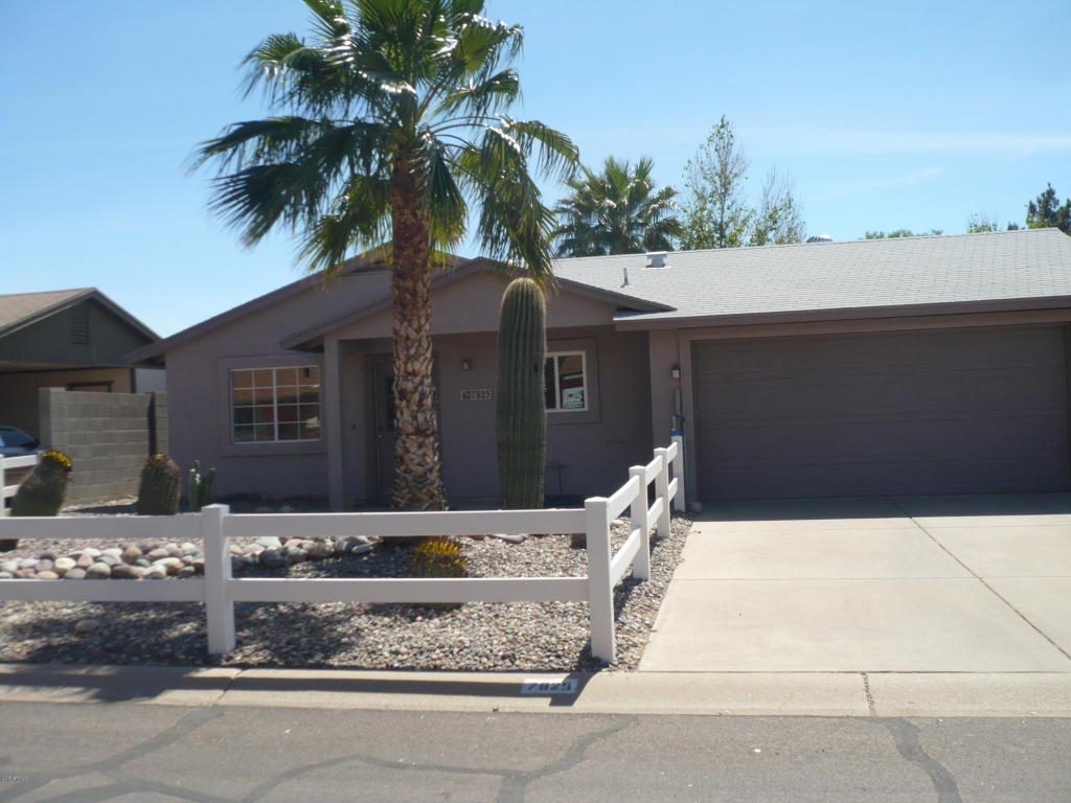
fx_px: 1083
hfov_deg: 52.6
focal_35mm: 35
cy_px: 402
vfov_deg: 40.7
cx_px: 536
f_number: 8
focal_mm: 5.8
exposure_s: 1/200
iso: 100
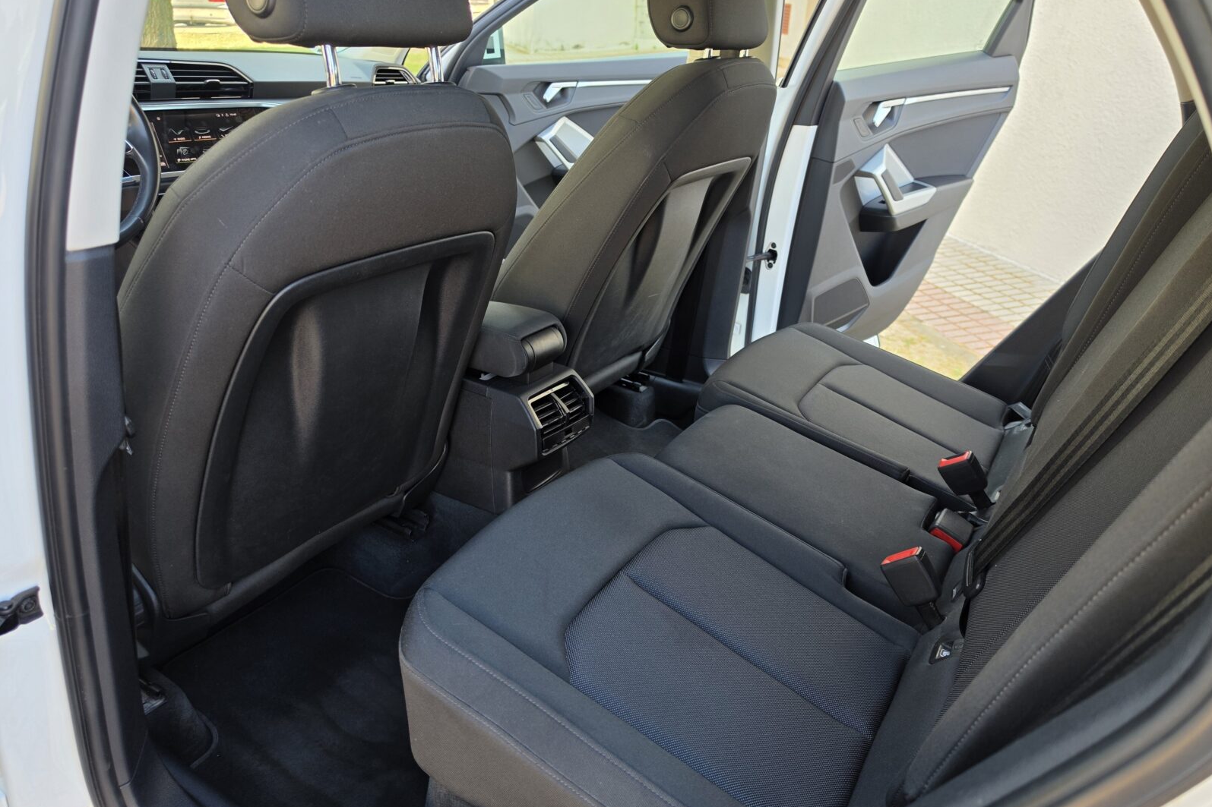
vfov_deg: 53.1
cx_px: 606
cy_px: 375
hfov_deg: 73.7
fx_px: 808
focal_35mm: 24
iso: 25
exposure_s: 1/180
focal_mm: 6.5
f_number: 1.4
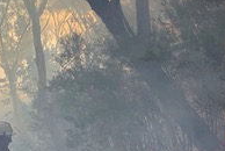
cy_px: 80
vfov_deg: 15.4
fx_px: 557
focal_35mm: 89
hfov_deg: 21.5
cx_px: 254
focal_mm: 4.25
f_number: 1.8
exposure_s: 1/289
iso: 25
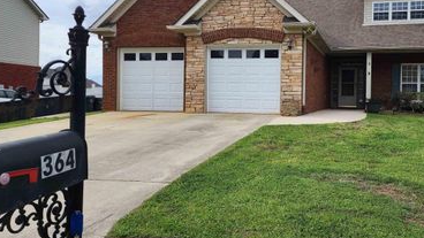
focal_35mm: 34
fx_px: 382
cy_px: 103
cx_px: 273
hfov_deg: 57.1
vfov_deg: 34.6
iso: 12
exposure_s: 1/968
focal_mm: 6.4
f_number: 1.8
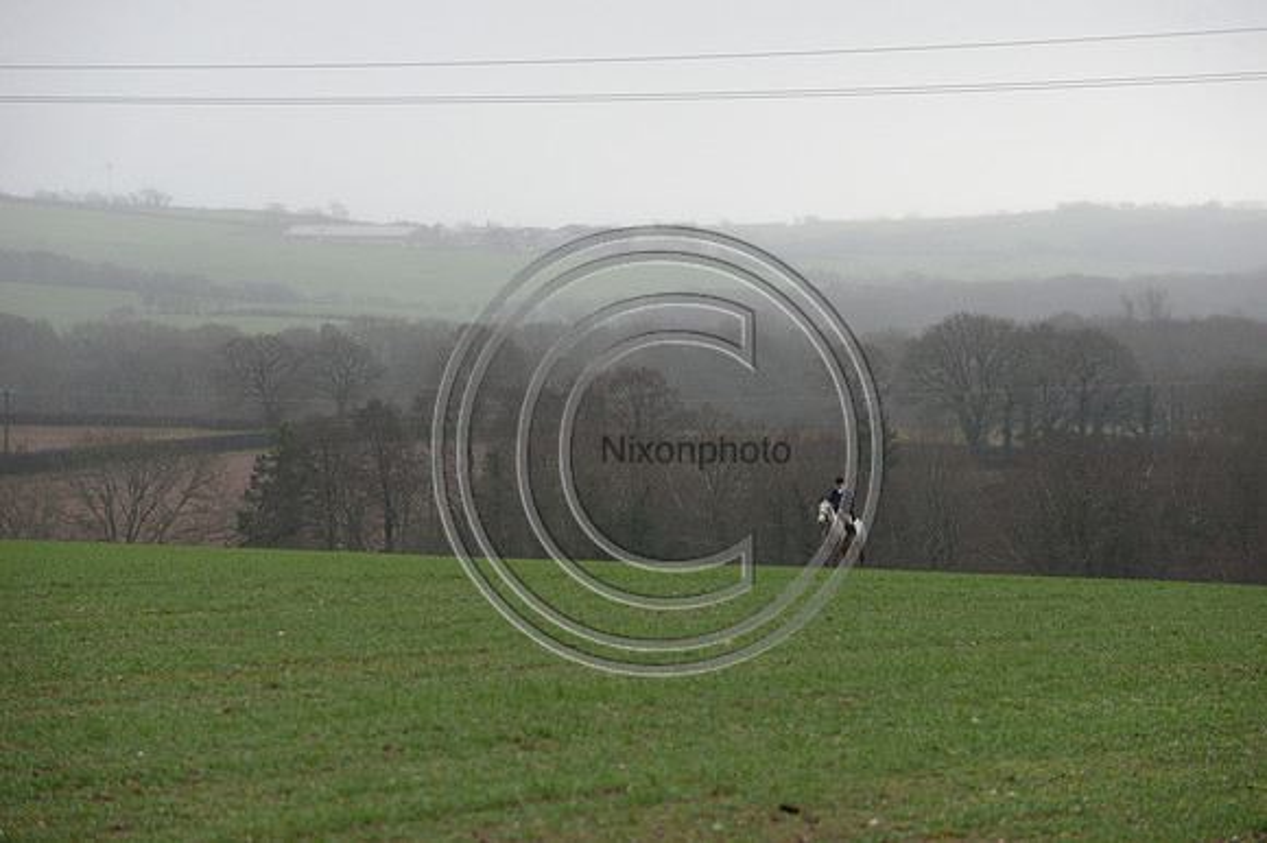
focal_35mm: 175
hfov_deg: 11.8
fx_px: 6155
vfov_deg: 7.8
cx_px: 634
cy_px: 422
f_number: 5.6
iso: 1600
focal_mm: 175
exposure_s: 1/800
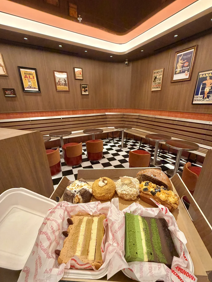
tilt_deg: -21.5
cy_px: 150
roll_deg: +0.3
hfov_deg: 81.7
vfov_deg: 98.0
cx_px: 112
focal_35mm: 15
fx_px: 122
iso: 200
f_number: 2.2
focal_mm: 2.22
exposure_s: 1/50
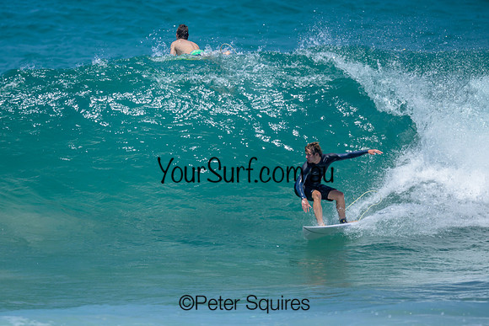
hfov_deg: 2.1
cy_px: 122
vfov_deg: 1.4
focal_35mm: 1004
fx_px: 13635
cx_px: 189
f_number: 6.3
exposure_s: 1/3200
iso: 450
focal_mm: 800
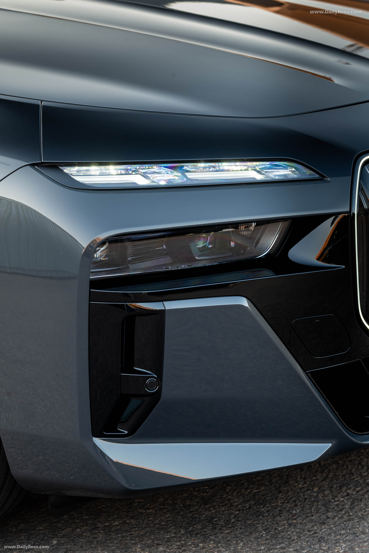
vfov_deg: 15.8
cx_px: 184
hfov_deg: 10.5
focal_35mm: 130
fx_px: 1999
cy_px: 276
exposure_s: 1/2.5
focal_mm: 130
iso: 100
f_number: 8
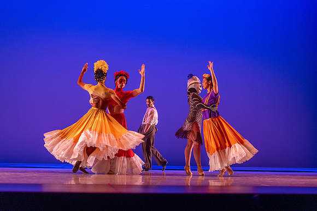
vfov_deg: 24.6
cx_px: 158
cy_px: 106
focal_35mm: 55
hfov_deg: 36.2
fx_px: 484
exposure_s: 1/200
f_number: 1.8
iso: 1000
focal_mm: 55
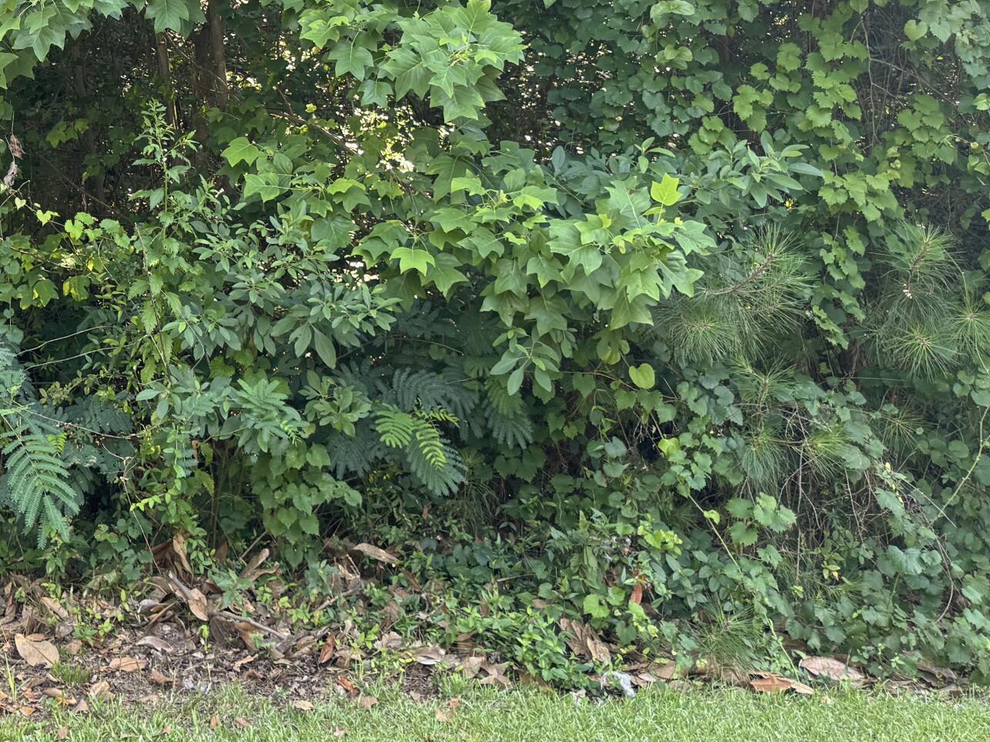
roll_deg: +2.9
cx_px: -40
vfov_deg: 24.6
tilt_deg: +5.9
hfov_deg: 31.3
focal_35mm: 56
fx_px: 1601
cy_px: -44
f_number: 1.78
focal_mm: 6.76
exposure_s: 1/168
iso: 100
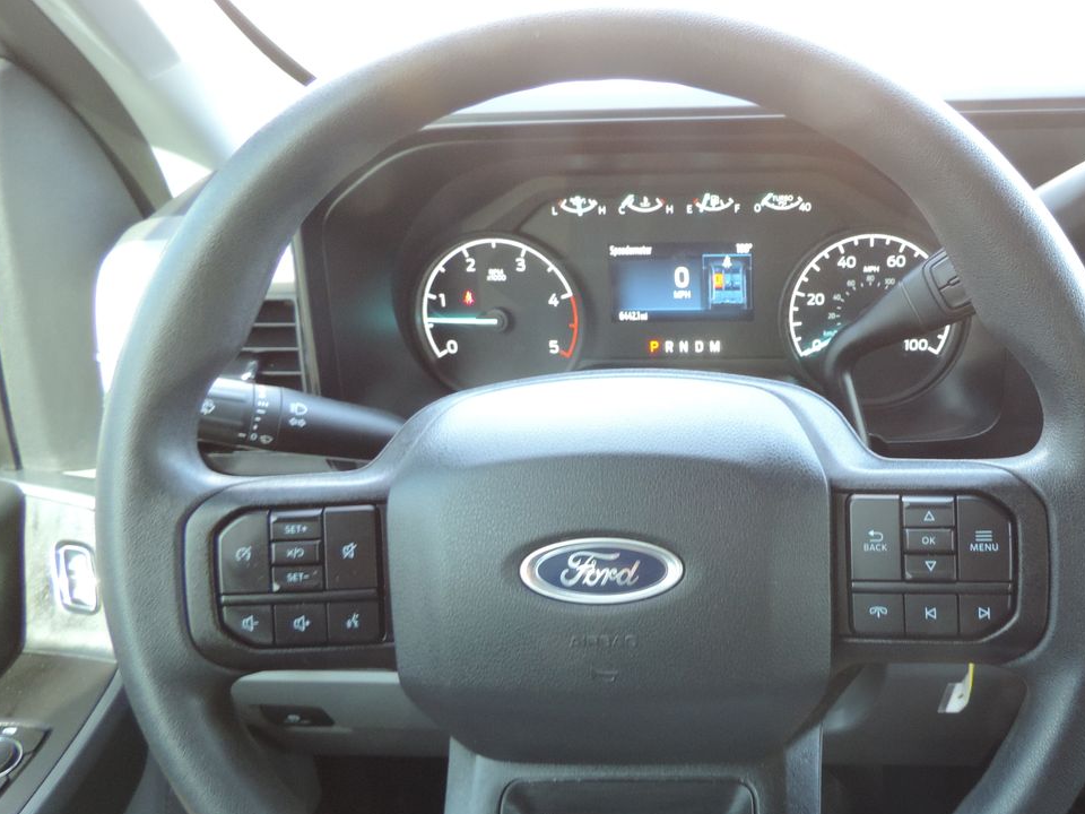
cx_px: 711
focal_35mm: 32
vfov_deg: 44.0
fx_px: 1003
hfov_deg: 55.8
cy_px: 469
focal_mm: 4.3
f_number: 3
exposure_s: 1/30
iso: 360
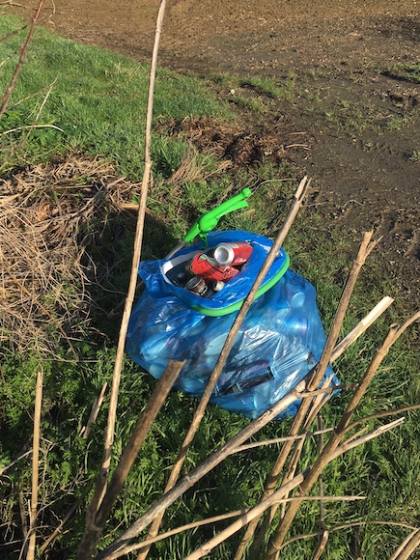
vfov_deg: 46.2
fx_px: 647
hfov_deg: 36.0
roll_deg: +2.6
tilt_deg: -22.9
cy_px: 192
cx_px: 218
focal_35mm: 40
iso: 25
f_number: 2.2
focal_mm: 4.15
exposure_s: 1/950
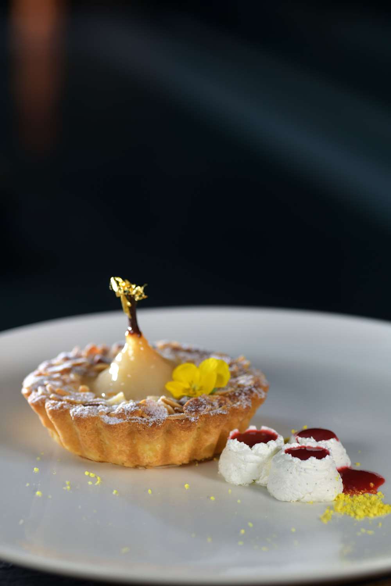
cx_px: 196
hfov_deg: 15.2
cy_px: 293
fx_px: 1466
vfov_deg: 22.6
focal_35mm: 90
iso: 200
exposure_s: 1/250
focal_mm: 90
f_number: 7.1
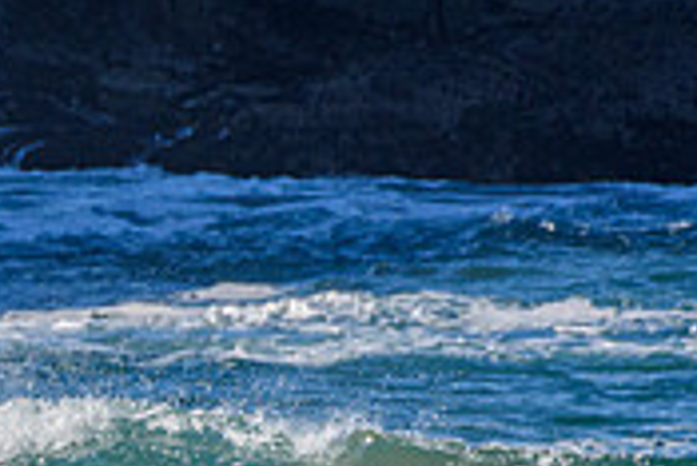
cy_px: 591
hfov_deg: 0.8
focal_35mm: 2485
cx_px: -203
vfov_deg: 0.6
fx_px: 48151
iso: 360
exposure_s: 1/2000
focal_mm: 500
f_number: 5.6
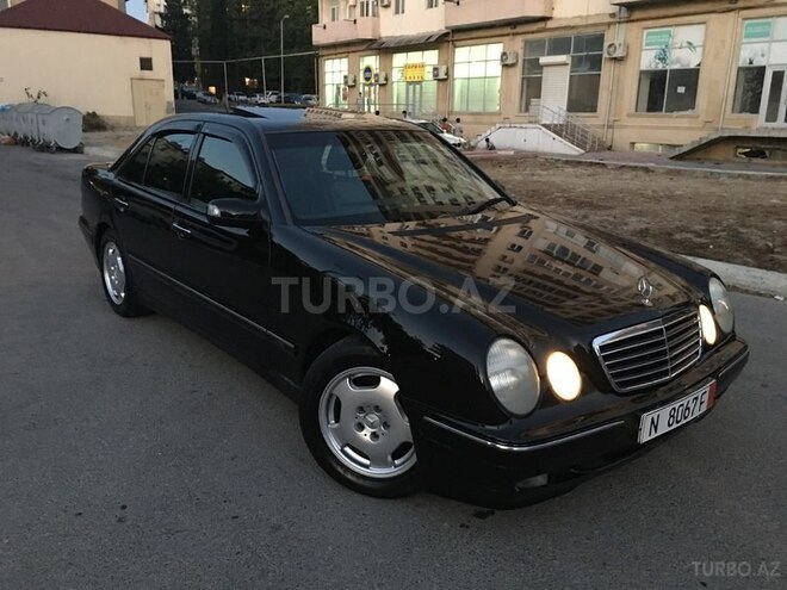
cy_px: 295
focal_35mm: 29
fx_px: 659
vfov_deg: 48.2
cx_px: 394
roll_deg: -1.1
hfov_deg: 61.7
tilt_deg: -15.3
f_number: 2.2
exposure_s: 1/4
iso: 125
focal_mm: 4.15
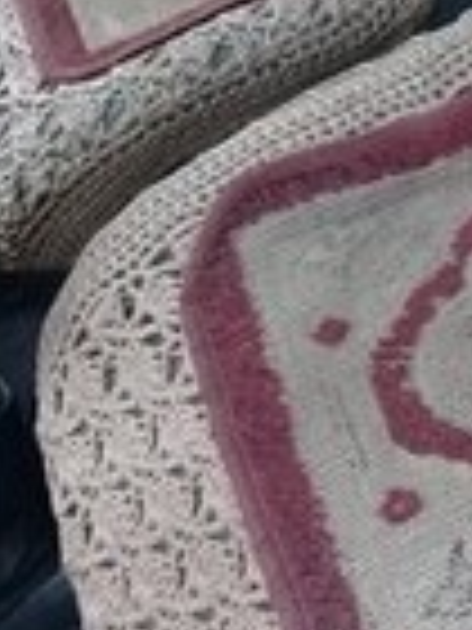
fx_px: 2000
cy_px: -135
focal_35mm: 110
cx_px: 454
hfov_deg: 13.3
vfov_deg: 17.1
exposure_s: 1/33
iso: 100
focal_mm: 3.3
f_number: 2.2
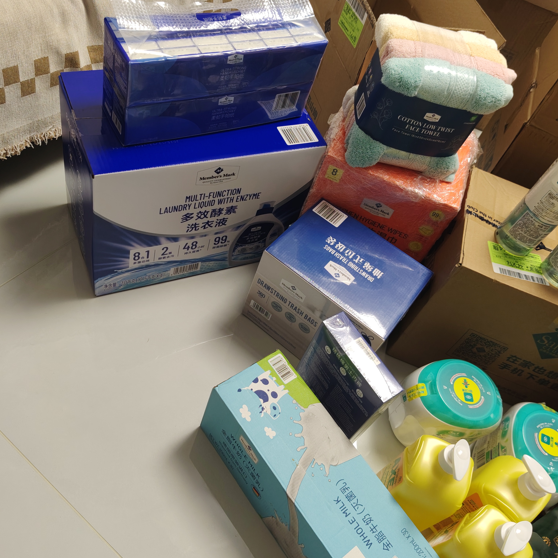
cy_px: 269
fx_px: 565
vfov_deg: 52.5
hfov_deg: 52.5
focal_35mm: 31
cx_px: 276
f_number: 1.88
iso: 275
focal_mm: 4.84
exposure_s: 1/100
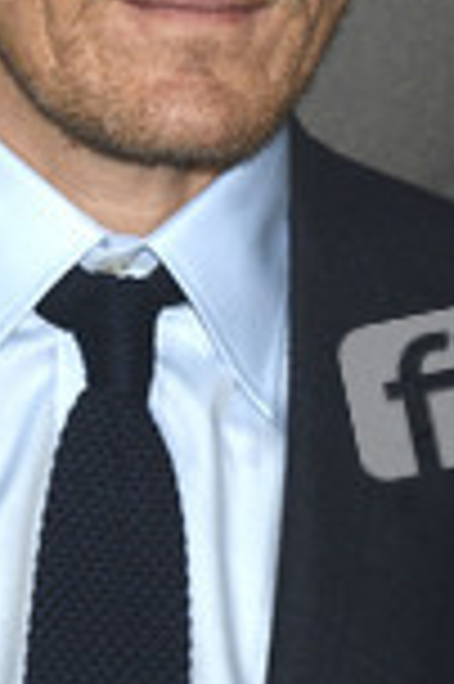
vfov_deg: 6.7
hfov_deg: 4.5
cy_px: 148
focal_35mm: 306
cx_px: 164
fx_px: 5801
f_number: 6.3
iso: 500
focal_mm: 116
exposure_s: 1/250
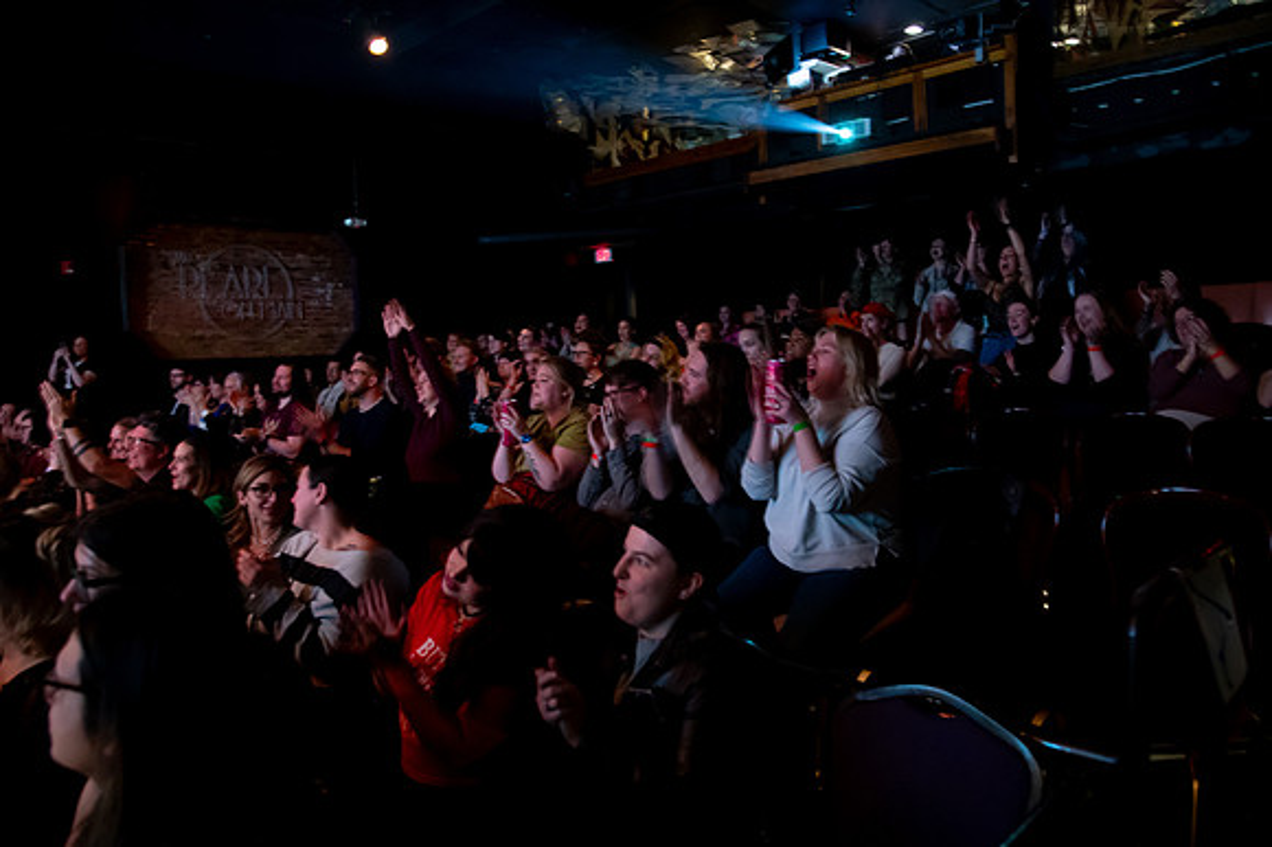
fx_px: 874
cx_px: 636
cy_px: 424
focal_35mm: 25
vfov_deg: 51.7
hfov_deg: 72.1
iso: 6400
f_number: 4
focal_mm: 24
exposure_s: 1/25
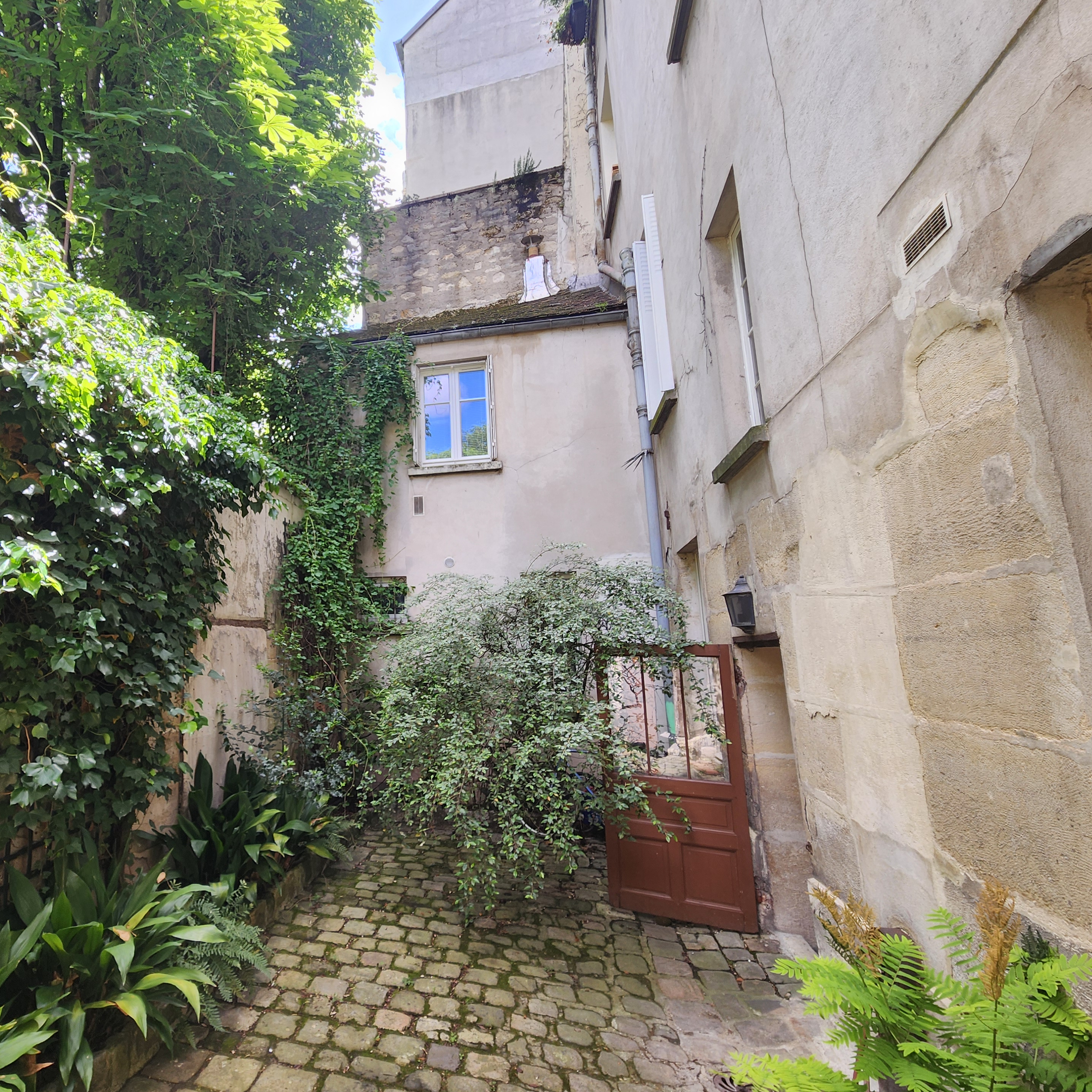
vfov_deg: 87.4
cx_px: 383
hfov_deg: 85.0
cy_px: 544
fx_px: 571
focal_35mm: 16
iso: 50
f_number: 2.2
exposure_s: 1/141
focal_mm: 2.2
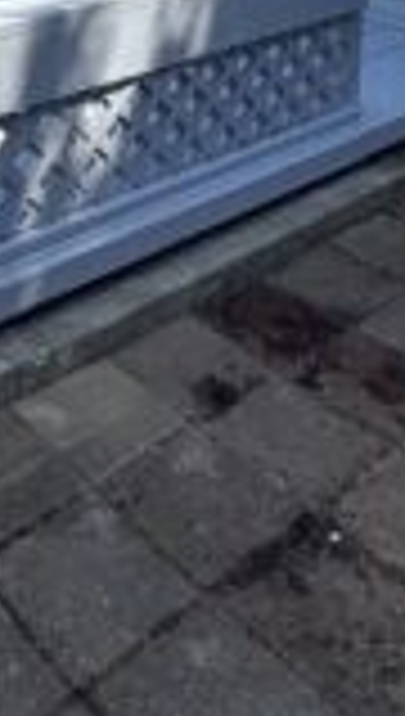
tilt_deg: -5.5
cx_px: 0
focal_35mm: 51
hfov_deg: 22.7
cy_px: -160
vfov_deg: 32.7
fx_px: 969
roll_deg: -0.8
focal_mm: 2.22
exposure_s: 1/558
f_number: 2.2
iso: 40
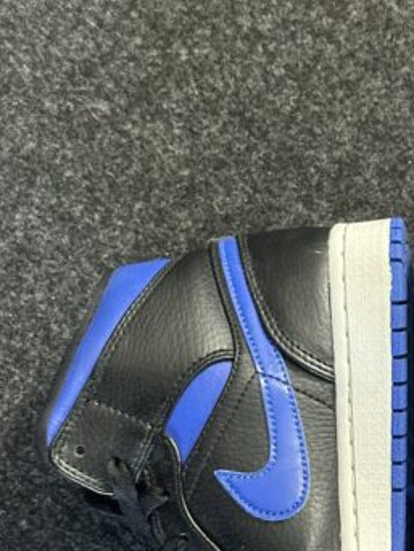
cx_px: 427
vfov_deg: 17.1
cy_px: 561
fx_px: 1784
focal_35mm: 112
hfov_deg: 13.0
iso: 400
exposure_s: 1/33
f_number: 1.78
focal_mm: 6.86
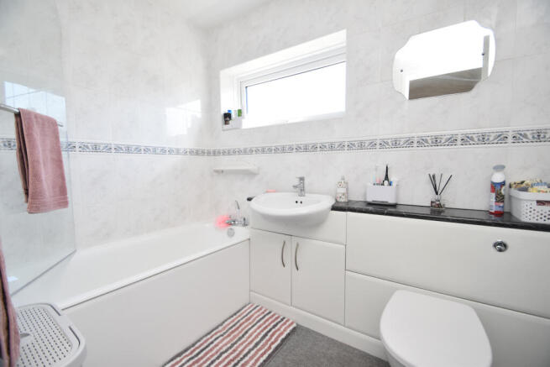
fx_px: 229
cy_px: 184
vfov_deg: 77.4
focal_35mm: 15
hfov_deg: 100.4
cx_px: 275
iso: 800
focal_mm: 10
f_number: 3.5
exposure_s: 1/250
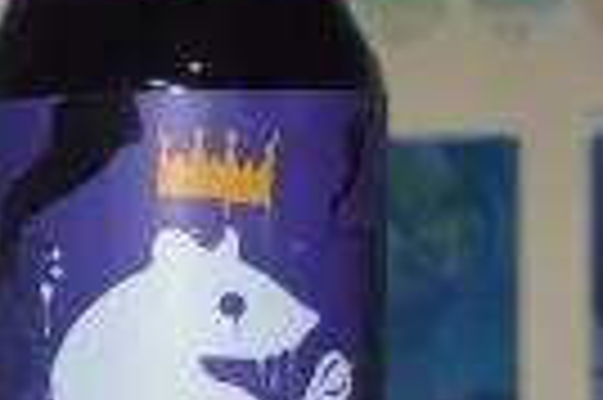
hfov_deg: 10.7
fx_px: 3145
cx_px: -148
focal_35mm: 188
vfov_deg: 7.2
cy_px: 461
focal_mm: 42
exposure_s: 1/60
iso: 360
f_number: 5
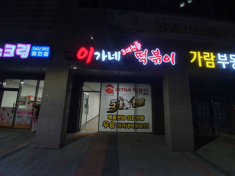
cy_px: 88
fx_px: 88
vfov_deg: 89.9
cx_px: 118
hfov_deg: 106.2
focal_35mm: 13
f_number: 2.2
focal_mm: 1.8
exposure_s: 1/60
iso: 50
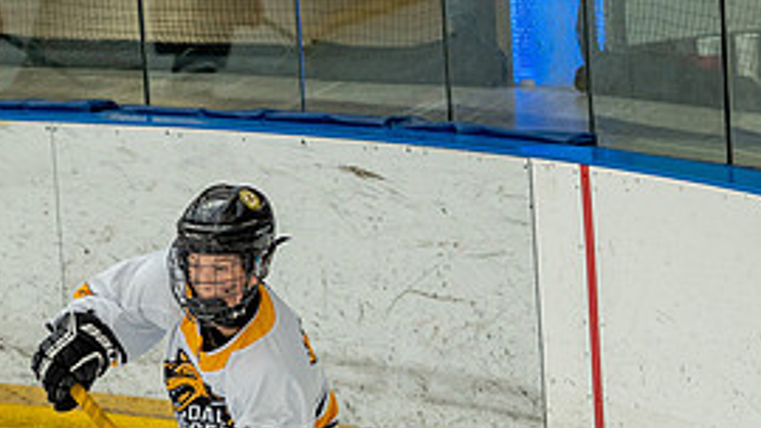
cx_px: 144
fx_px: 4642
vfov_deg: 5.3
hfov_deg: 9.3
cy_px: 536
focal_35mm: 230
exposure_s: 1/1600
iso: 800
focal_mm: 68
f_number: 3.5
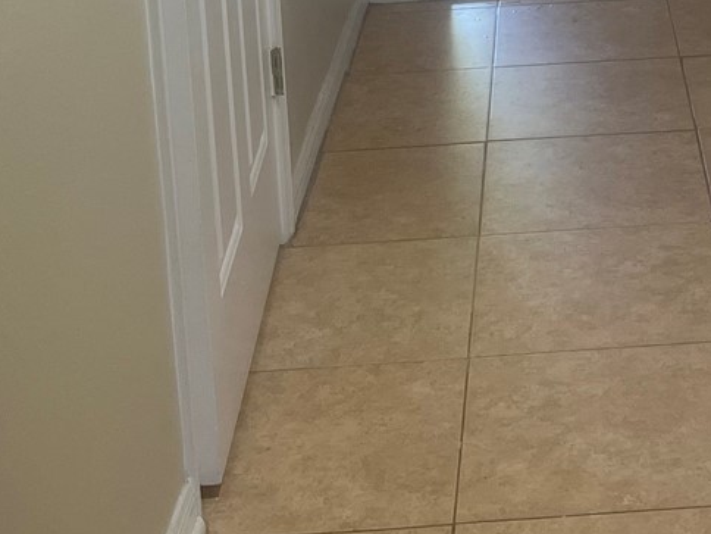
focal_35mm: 86
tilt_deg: -8.7
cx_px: 624
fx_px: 1766
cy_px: -274
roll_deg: +2.3
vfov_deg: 15.7
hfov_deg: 22.3
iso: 125
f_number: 1.5
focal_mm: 5.7
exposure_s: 1/120
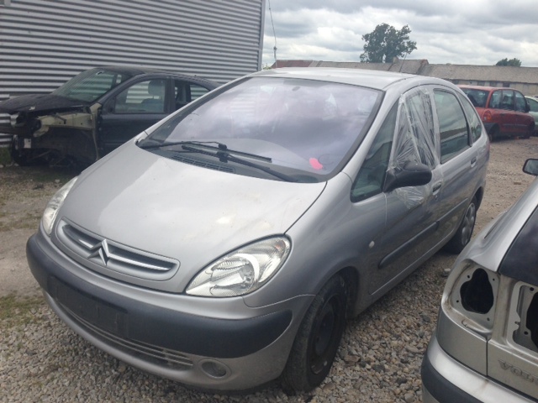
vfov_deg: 42.9
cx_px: 269
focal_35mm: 33
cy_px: 202
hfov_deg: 55.4
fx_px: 513
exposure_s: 1/809
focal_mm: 4.13
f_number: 2.4
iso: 50
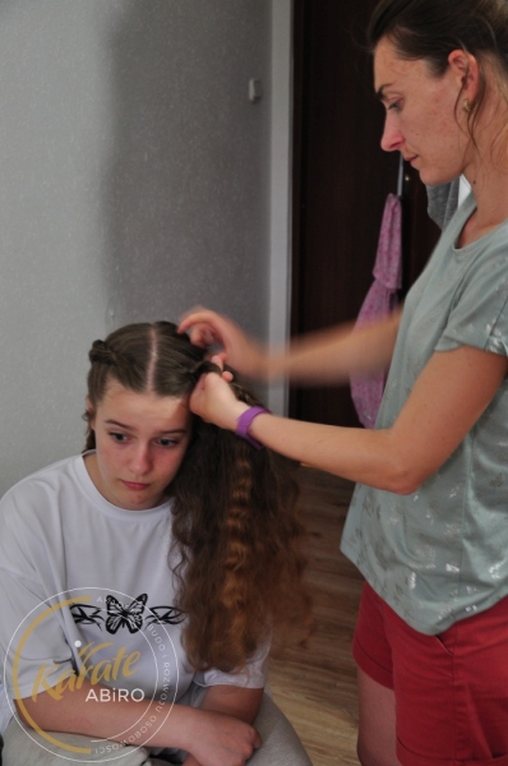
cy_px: 383
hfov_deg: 25.7
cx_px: 254
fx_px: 1115
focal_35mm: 52
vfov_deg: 37.9
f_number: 4.5
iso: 500
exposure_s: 1/6
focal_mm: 35
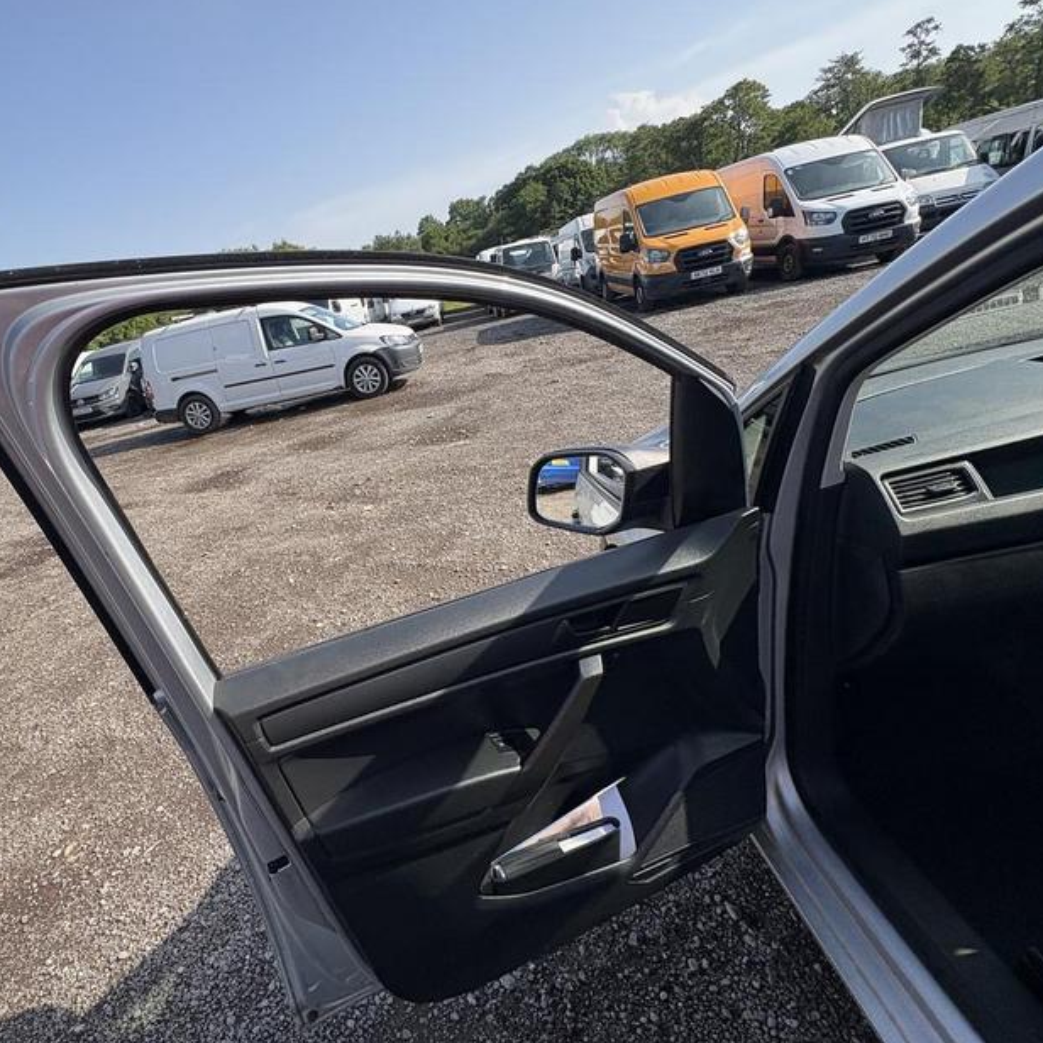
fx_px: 614
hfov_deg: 79.8
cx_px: 417
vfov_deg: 80.7
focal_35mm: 18
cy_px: 533
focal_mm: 2.22
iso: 40
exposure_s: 1/657
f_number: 2.2
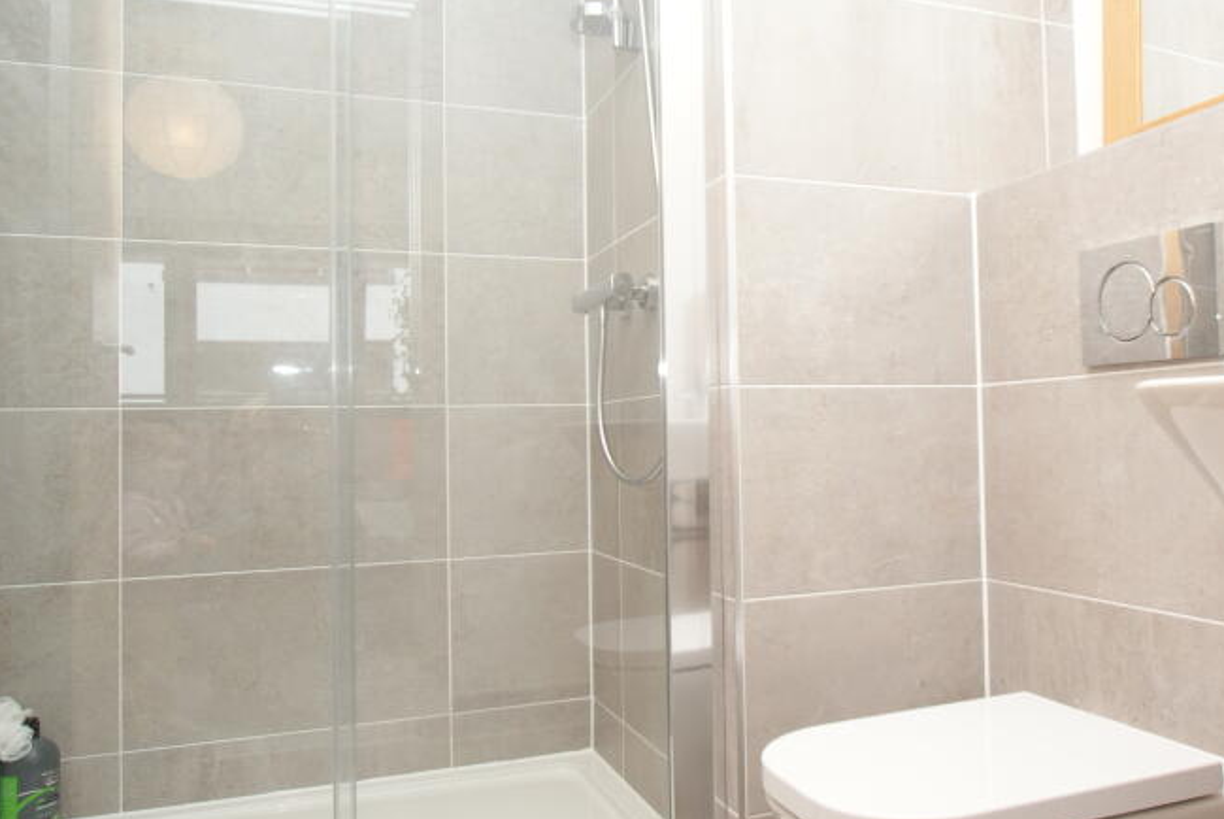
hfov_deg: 59.8
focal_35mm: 31
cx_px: 766
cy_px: 371
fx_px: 1048
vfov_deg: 42.6
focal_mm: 13
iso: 400
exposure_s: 1/60
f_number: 5.6
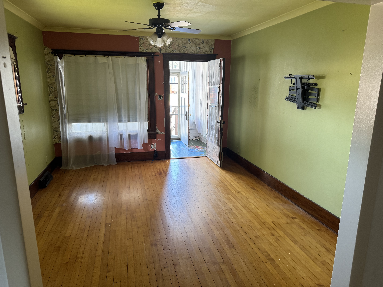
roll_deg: +0.0
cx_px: 192
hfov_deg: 71.6
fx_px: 266
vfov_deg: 56.8
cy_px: 144
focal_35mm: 24
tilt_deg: -13.5
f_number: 1.78
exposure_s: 1/60
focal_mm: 6.76
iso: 160
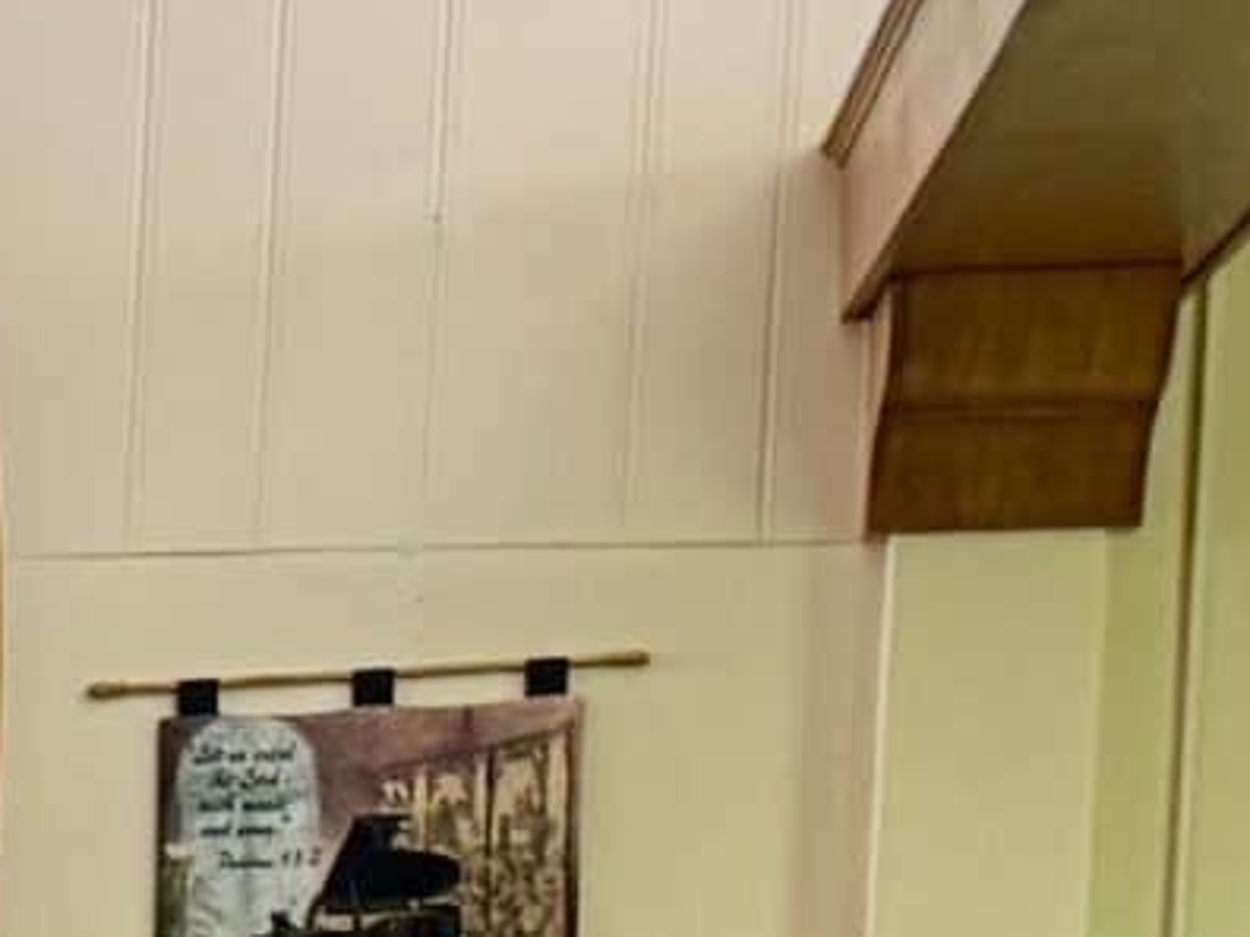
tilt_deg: -4.5
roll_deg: -3.0
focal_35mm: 155
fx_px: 5597
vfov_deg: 8.9
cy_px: 2041
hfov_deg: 10.7
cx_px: -1850
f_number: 1.78
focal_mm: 6.76
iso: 250
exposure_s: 1/60
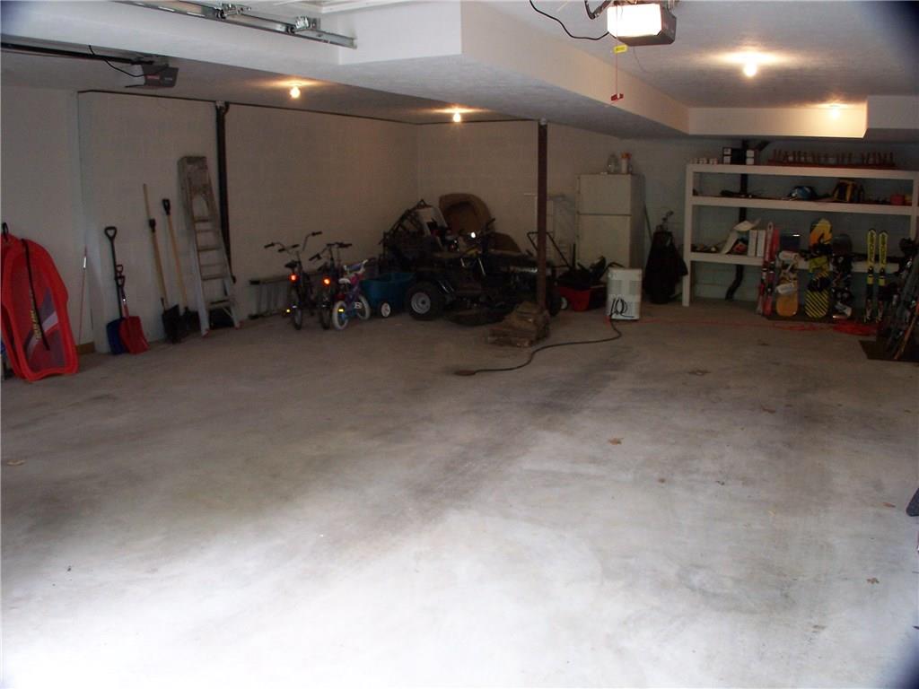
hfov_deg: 49.0
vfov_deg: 37.7
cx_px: 460
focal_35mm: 38
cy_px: 344
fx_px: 1009
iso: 140
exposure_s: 1/60
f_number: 2.8
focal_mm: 6.3
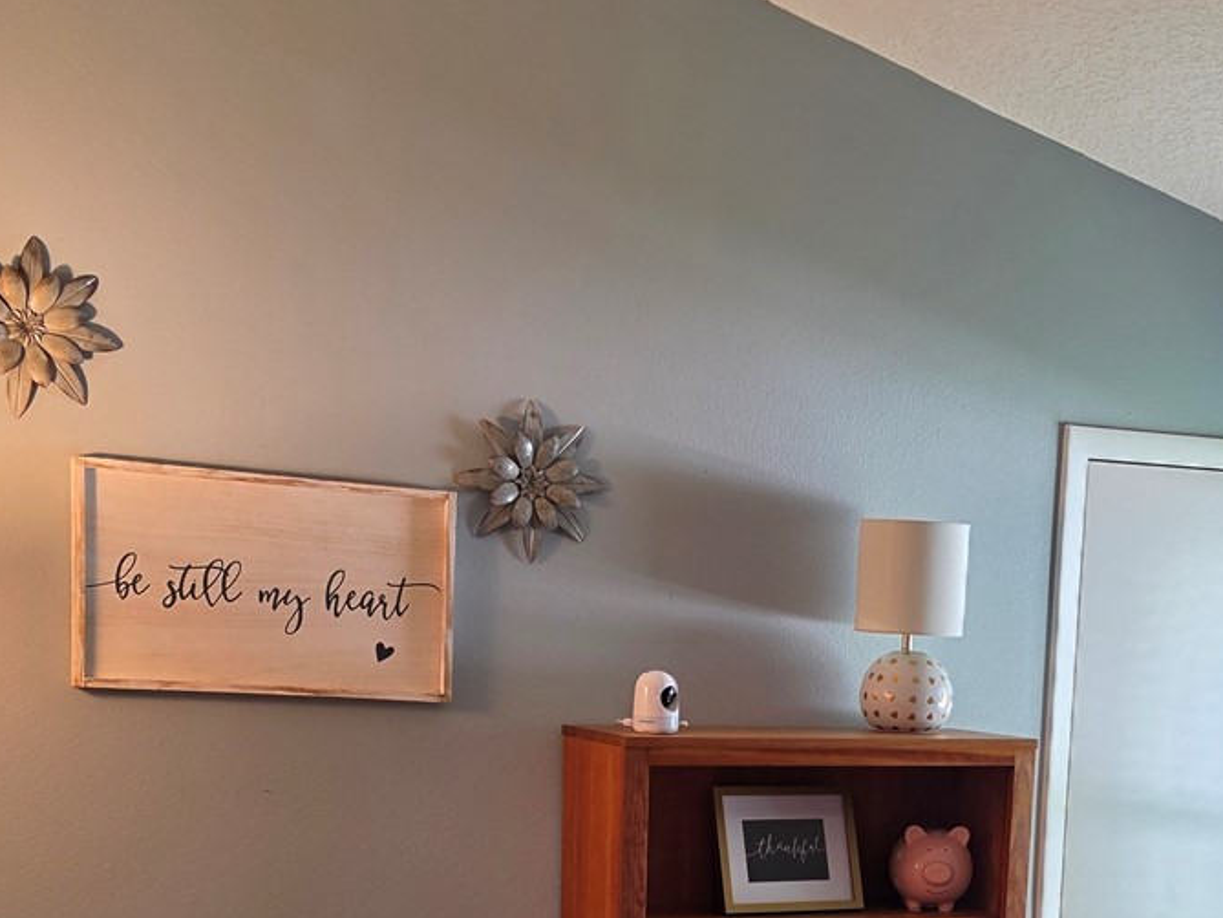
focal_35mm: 55
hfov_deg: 34.5
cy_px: 922
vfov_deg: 25.3
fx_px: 1944
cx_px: 839
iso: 64
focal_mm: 6.5
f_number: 1.4
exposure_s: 1/120
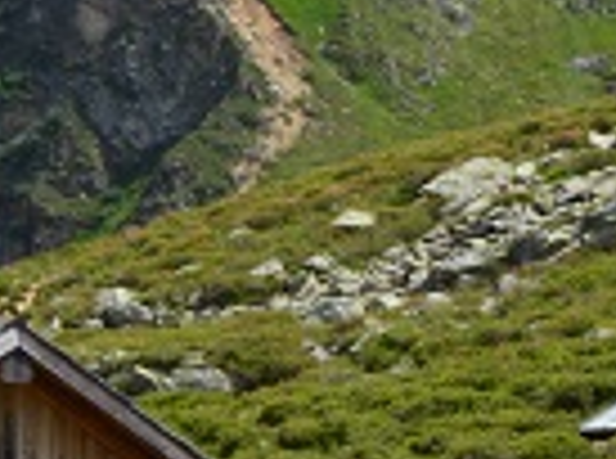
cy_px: 389
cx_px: 1443
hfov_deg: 6.6
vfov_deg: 5.2
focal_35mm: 287
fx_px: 5094
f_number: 11
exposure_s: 1/500
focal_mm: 34
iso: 400
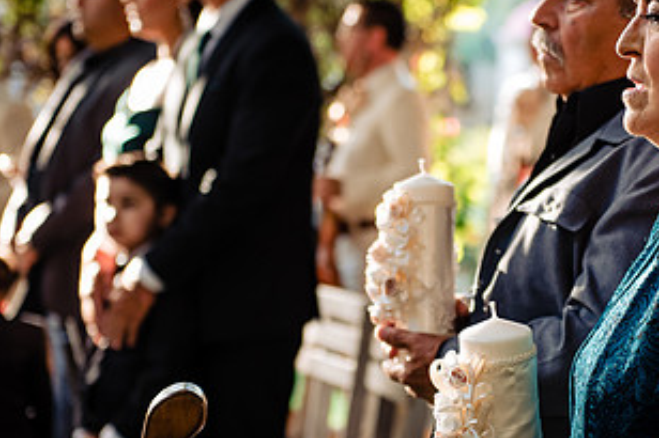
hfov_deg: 15.5
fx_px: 2415
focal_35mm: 132
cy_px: 234
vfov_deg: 10.4
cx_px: 499
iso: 800
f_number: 2.8
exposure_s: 1/250
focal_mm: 70
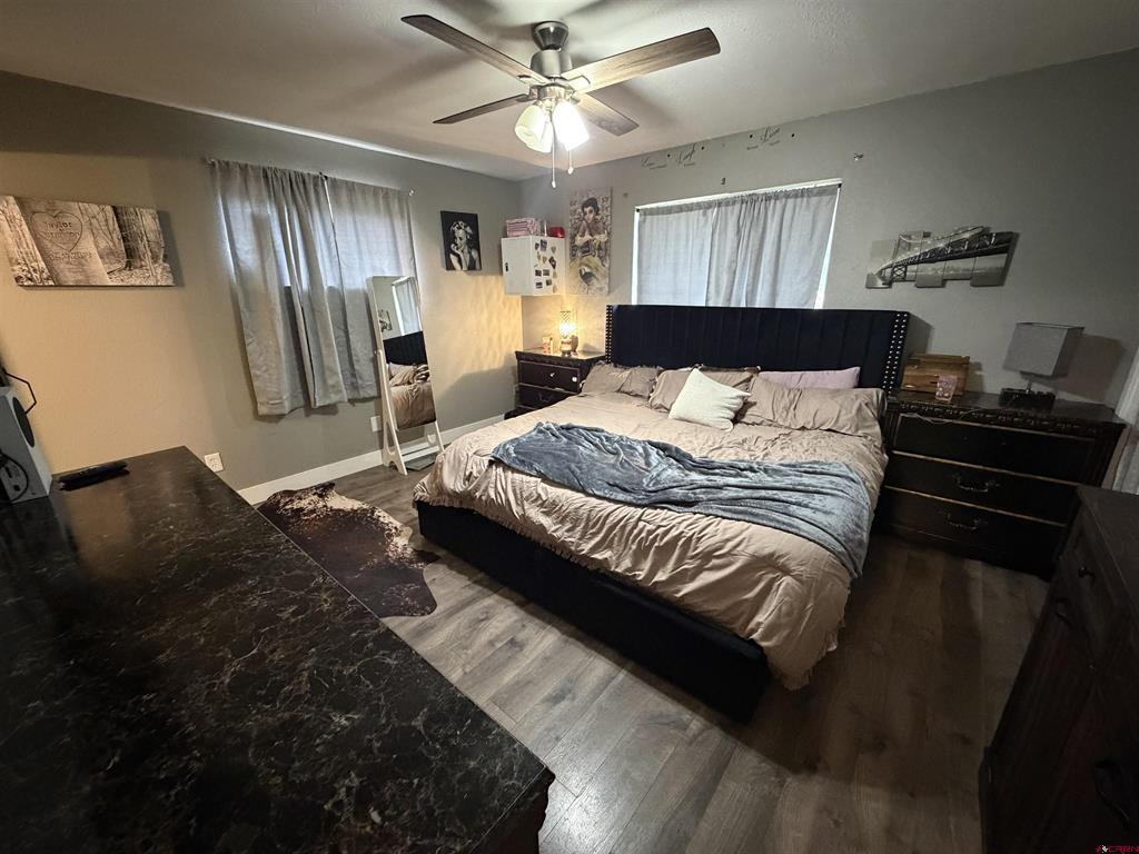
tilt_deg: -17.9
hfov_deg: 102.1
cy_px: 427
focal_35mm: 14
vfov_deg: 85.7
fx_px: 461
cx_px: 570
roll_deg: +1.9
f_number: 2.2
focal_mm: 2.22
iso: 1000
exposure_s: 1/40
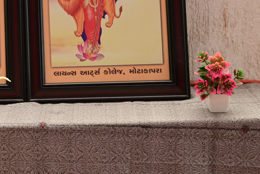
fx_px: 1026
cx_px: -86
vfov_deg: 9.6
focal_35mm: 142
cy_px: 26
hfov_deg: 13.8
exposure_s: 1/125
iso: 160
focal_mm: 47
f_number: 5.6
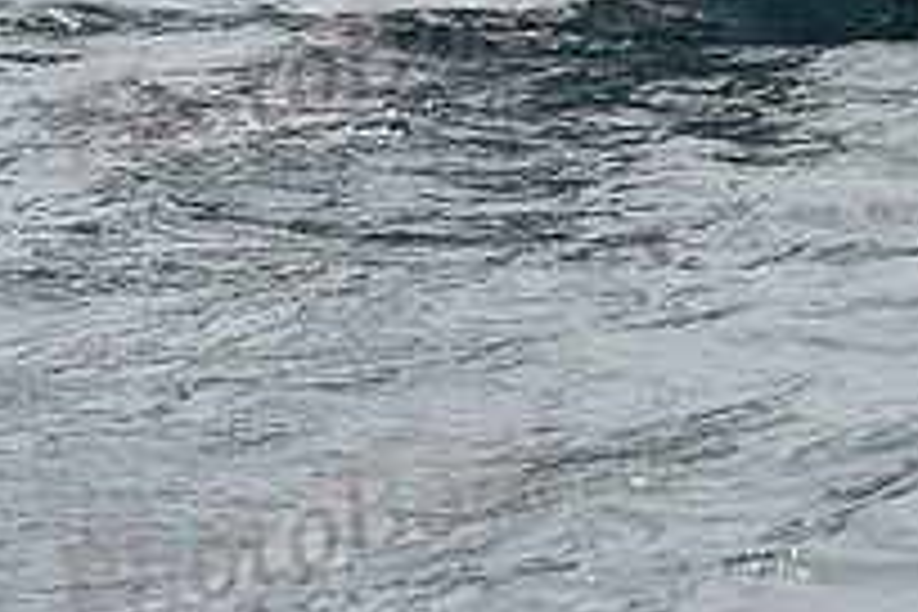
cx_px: 927
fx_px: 9766
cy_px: -236
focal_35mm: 383
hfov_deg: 5.4
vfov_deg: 3.6
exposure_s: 1/800
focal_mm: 135
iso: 250
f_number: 11
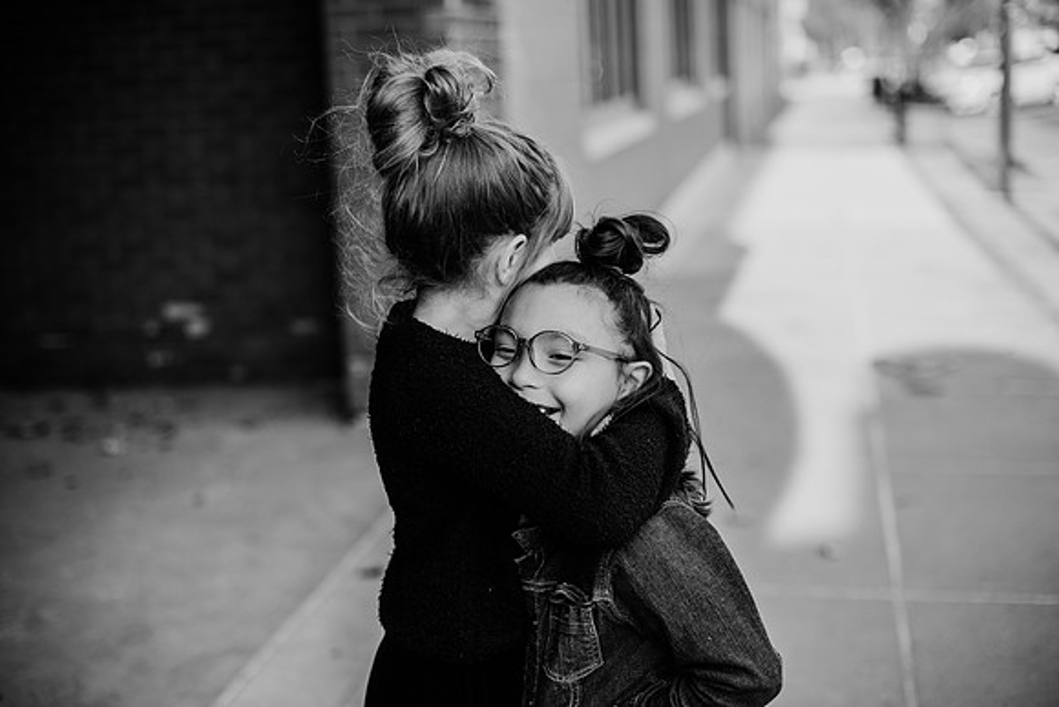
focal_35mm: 50
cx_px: 530
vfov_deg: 27.0
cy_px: 354
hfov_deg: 39.6
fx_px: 1471
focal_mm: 50
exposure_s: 1/1600
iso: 125
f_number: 2.2
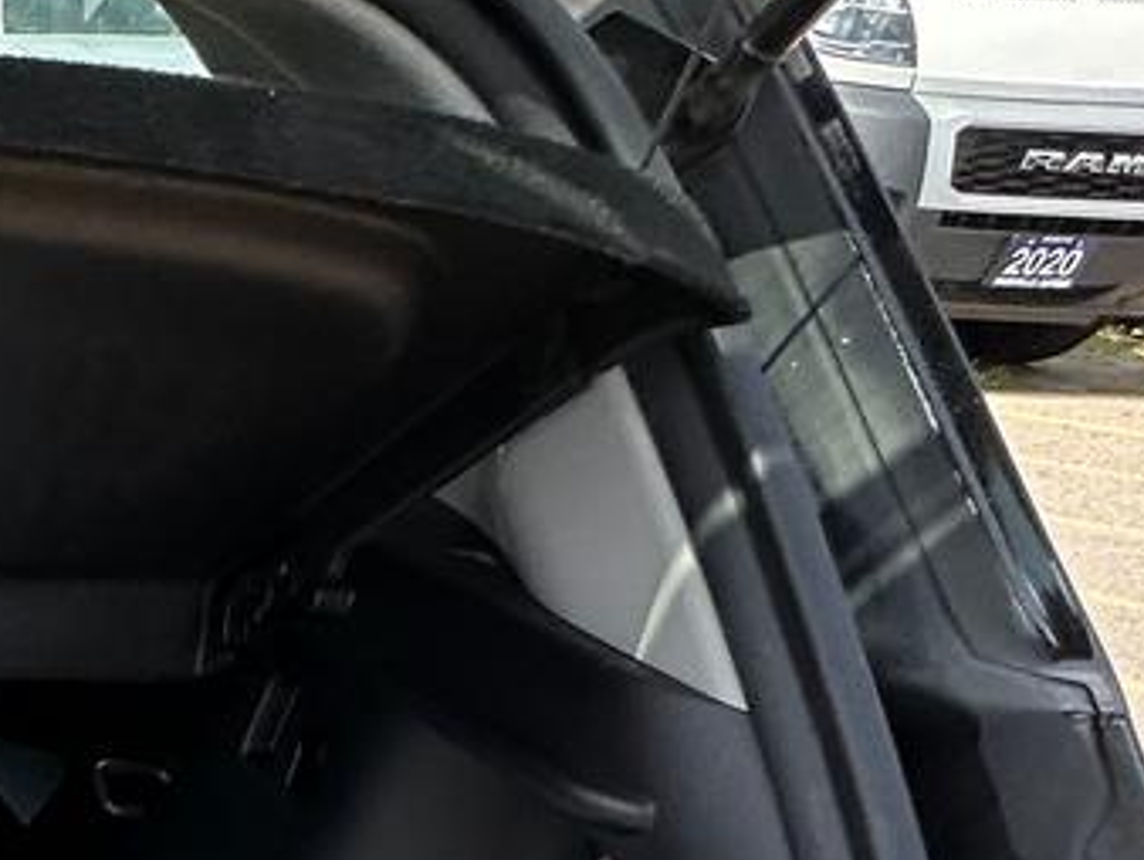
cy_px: 1202
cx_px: -782
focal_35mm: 53
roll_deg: -1.6
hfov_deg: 23.7
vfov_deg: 23.4
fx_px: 1753
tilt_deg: -37.2
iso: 40
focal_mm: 2.22
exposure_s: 1/1043
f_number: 2.2
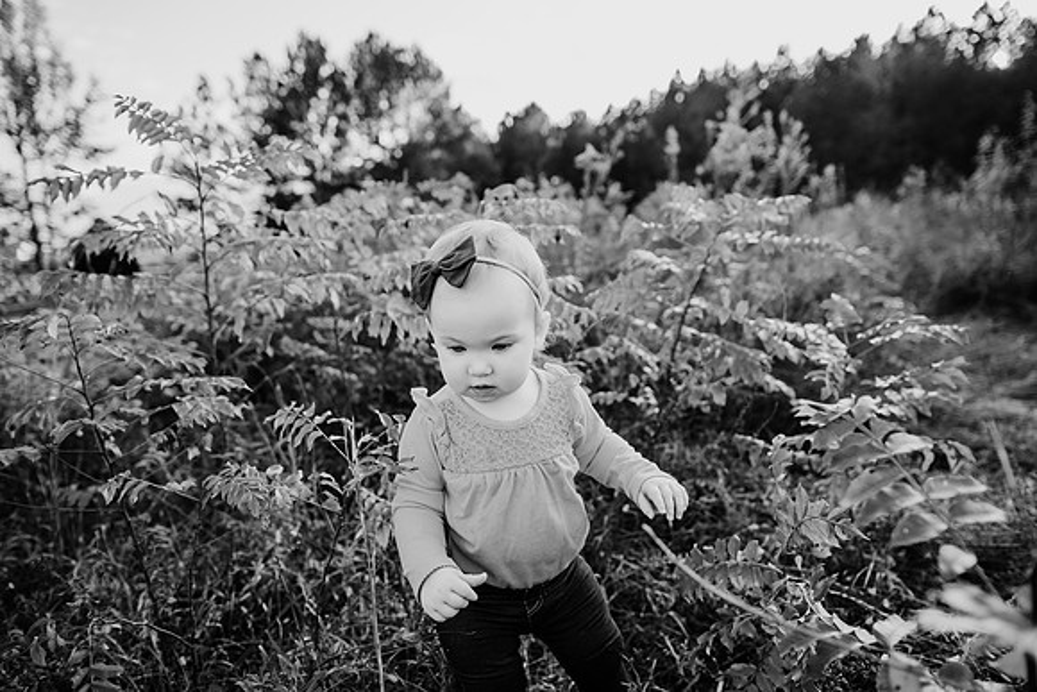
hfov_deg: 73.7
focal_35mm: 24
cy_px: 346
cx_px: 518
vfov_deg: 53.2
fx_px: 691
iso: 100
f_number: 2.8
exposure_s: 1/320
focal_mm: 24
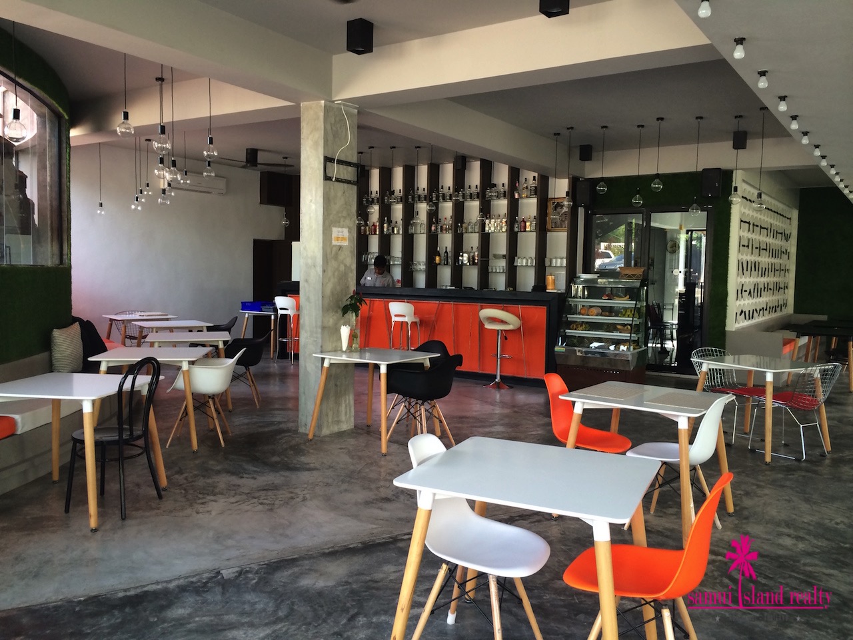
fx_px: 739
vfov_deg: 46.8
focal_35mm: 30
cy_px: 320
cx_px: 426
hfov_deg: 60.0
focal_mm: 4.12
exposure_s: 1/40
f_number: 2.2
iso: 40
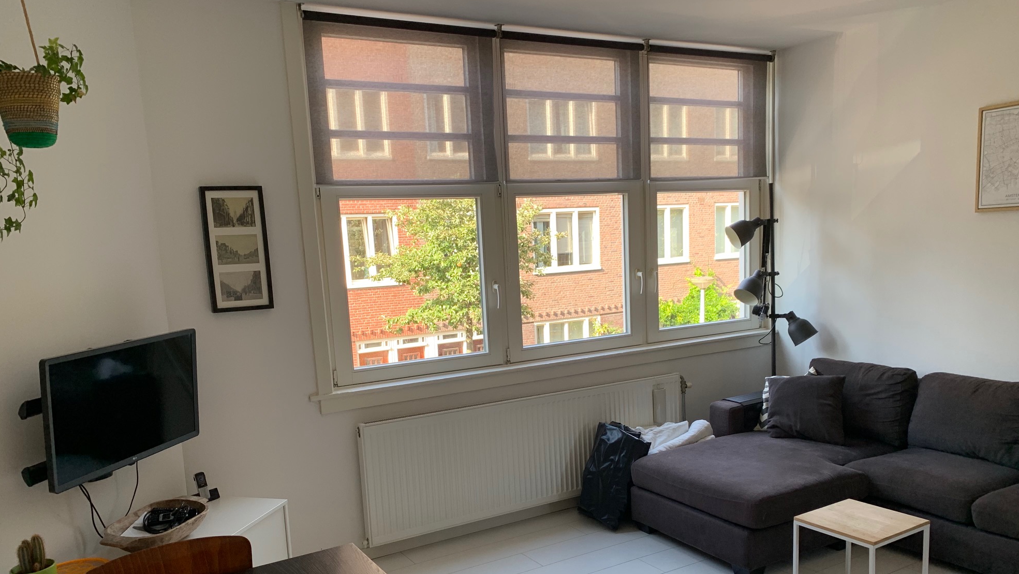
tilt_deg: -11.1
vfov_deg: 39.7
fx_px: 784
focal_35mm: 29
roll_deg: +3.0
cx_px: 512
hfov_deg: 66.1
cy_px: 381
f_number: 1.8
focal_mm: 4.25
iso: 50
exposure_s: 1/121
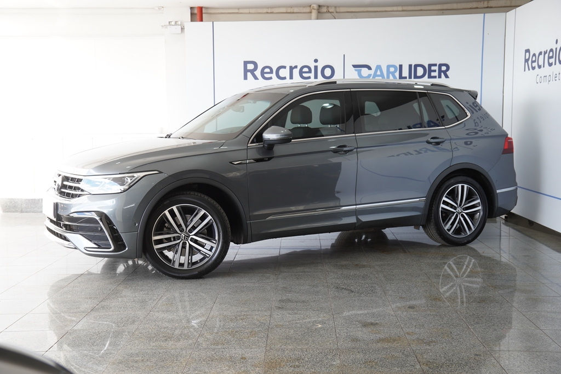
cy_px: 187
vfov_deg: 29.9
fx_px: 701
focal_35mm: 45
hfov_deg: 43.6
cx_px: 280
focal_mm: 30
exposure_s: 1/60
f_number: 4
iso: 100
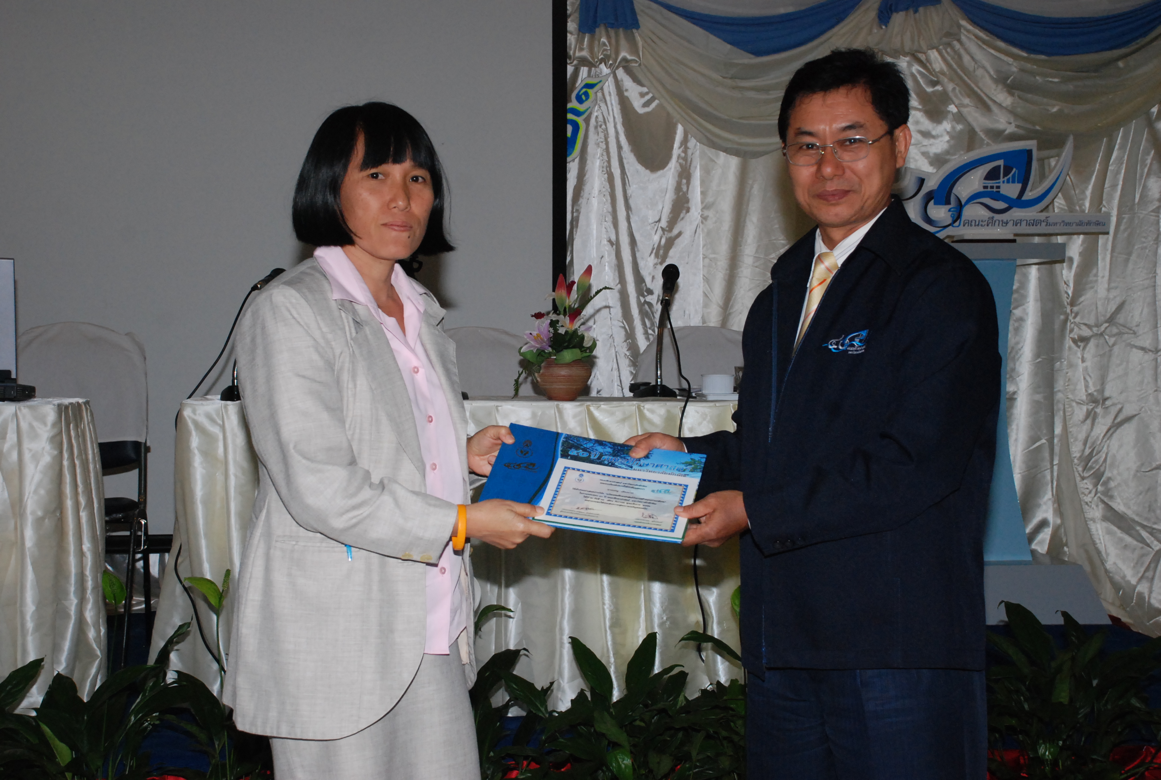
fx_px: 1842
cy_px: 390
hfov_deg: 35.0
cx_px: 580
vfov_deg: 23.9
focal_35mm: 57
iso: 1000
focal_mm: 38
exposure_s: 1/200
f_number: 8
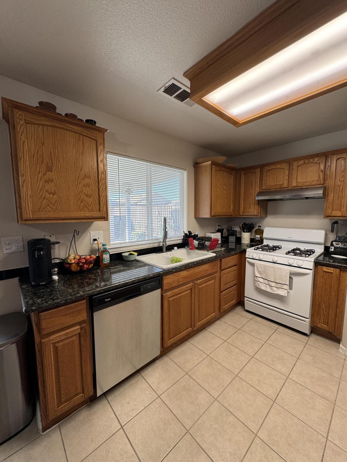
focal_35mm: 14
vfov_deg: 102.1
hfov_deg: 85.7
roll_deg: +0.6
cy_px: 231
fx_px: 187
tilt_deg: -7.0
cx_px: 174
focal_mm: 2.22
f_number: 2.2
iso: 125
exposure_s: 1/120
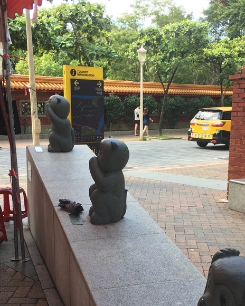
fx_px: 453
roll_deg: -0.8
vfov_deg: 36.8
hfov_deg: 30.2
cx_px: 137
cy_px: 211
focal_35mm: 50
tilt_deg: -11.8
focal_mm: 4.15
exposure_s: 1/122
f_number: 2.2
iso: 25
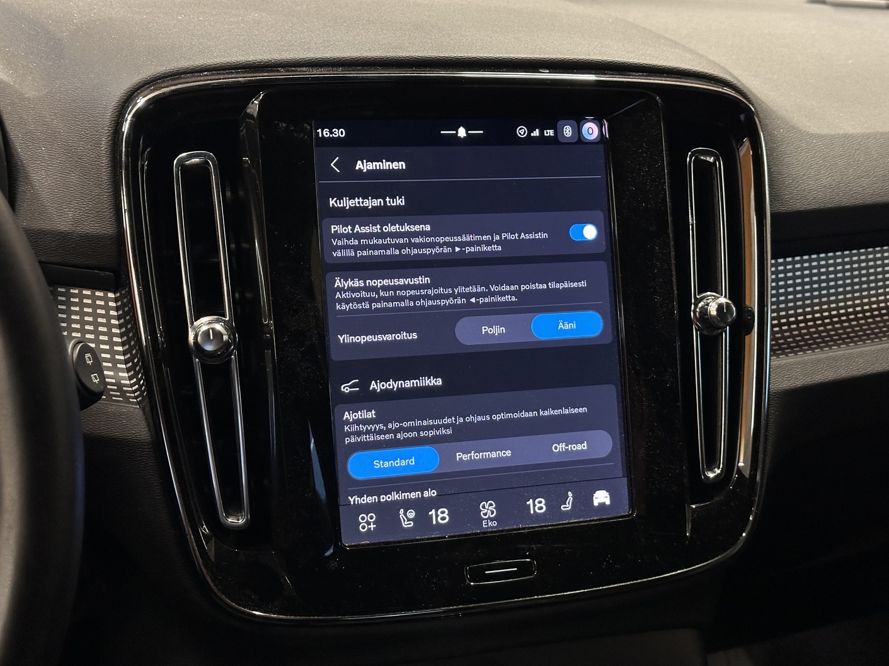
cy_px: 331
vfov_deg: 29.7
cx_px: 448
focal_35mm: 49
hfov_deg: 38.9
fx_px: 1258
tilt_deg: -19.8
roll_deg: -2.7
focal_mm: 6.86
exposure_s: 1/39
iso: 250
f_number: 1.78
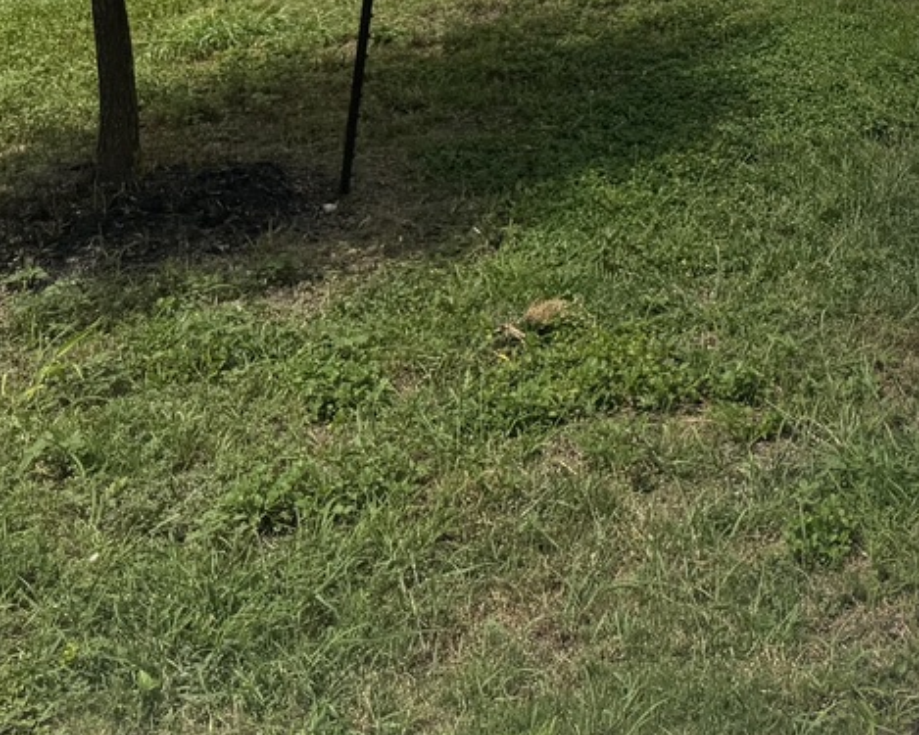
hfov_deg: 23.4
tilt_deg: -3.9
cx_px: 1187
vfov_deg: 19.9
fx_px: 1958
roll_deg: +0.1
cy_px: -167
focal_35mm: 72
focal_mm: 6.76
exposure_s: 1/12346
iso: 80
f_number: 1.78
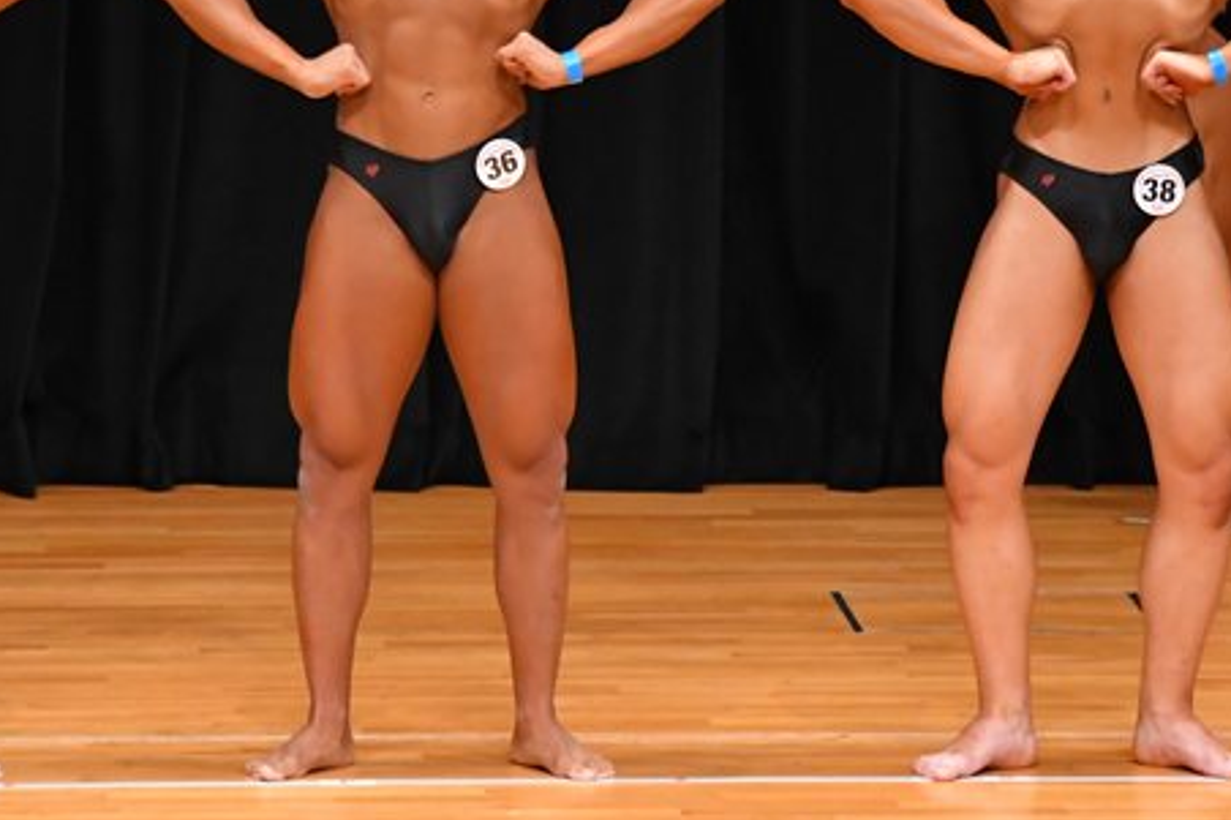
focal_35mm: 463
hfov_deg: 4.5
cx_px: 778
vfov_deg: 3.0
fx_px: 15825
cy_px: 204
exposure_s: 1/400
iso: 4000
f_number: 5.6
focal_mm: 180
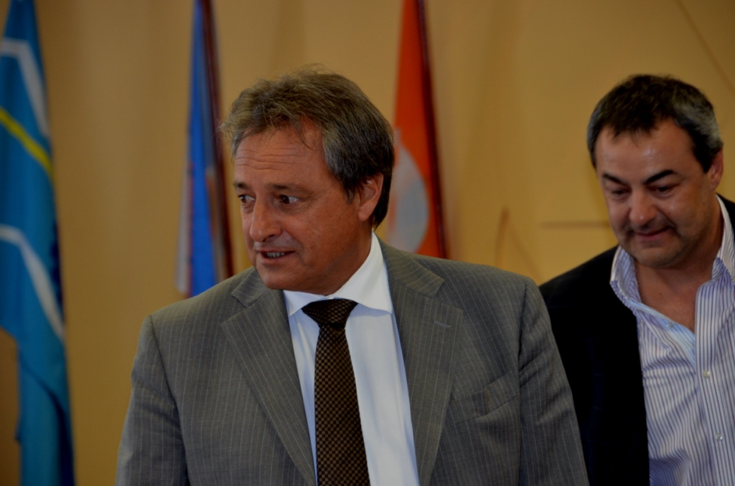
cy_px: 243
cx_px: 368
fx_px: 3973
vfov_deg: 7.0
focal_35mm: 195
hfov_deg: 10.6
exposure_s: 1/60
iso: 1250
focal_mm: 130
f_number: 5.6
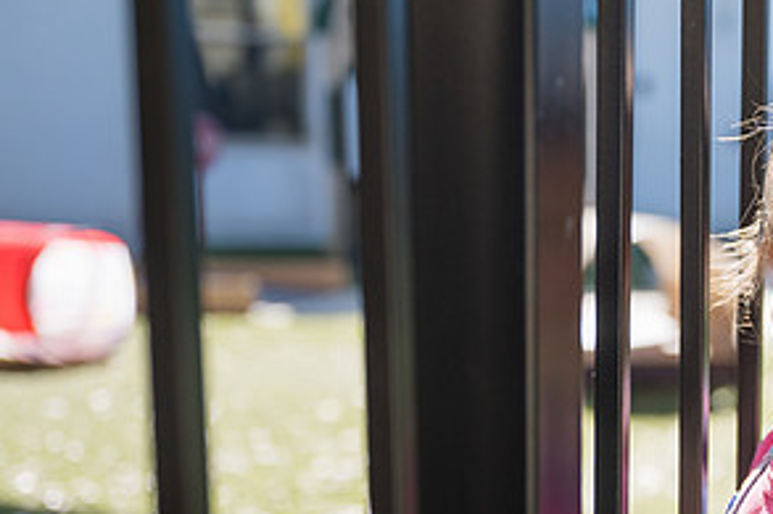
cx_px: 723
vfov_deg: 16.9
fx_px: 1717
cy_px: 387
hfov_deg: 24.5
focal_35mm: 80
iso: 160
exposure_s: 1/1600
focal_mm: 39
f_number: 2.8
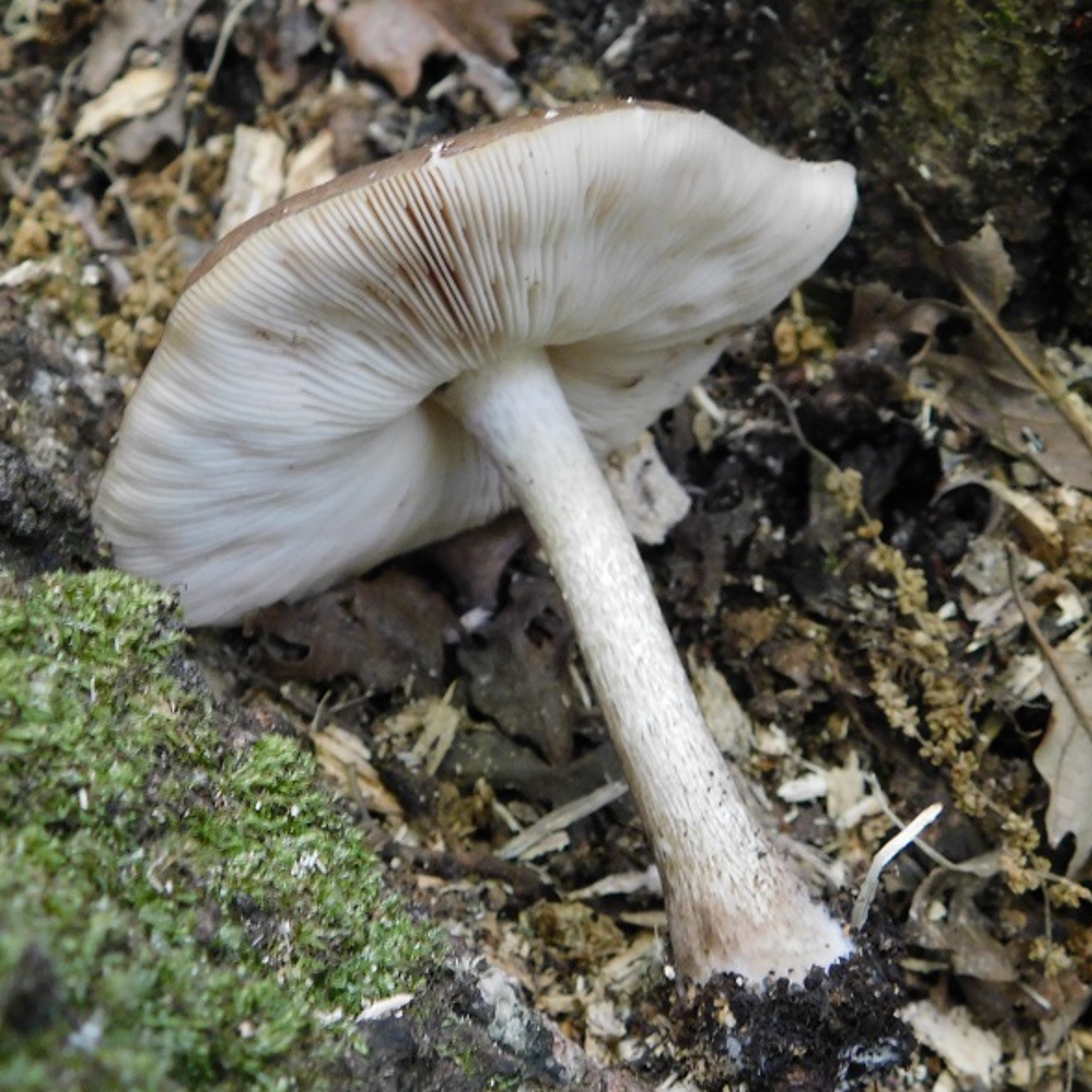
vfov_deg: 35.4
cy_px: 541
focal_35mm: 48
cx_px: 643
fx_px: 1713
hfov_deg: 35.3
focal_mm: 7.1
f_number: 3.6
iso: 400
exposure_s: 1/10
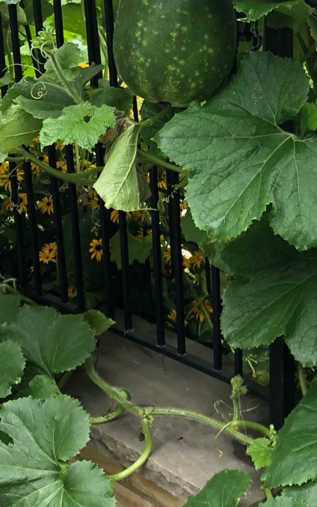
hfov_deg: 18.0
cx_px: 339
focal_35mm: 70
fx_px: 967
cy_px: 185
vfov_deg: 29.2
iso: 20
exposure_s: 1/120
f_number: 1.8
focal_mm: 4
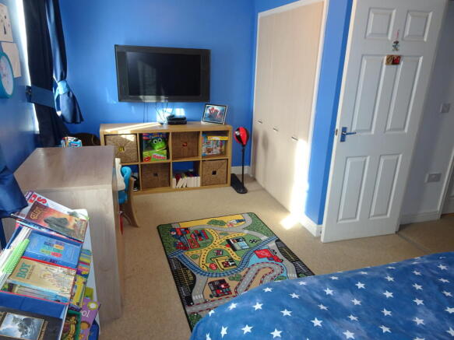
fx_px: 315
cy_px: 170
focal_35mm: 24
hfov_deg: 71.6
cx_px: 227
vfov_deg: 56.8
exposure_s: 1/30
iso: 250
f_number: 3.5
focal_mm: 4.1
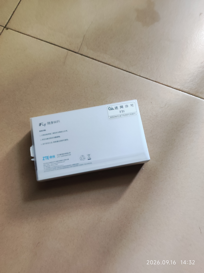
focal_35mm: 25
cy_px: 136
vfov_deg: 69.4
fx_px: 197
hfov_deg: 54.8
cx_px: 102
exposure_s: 1/25
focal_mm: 4.74
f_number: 1.79
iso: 1778
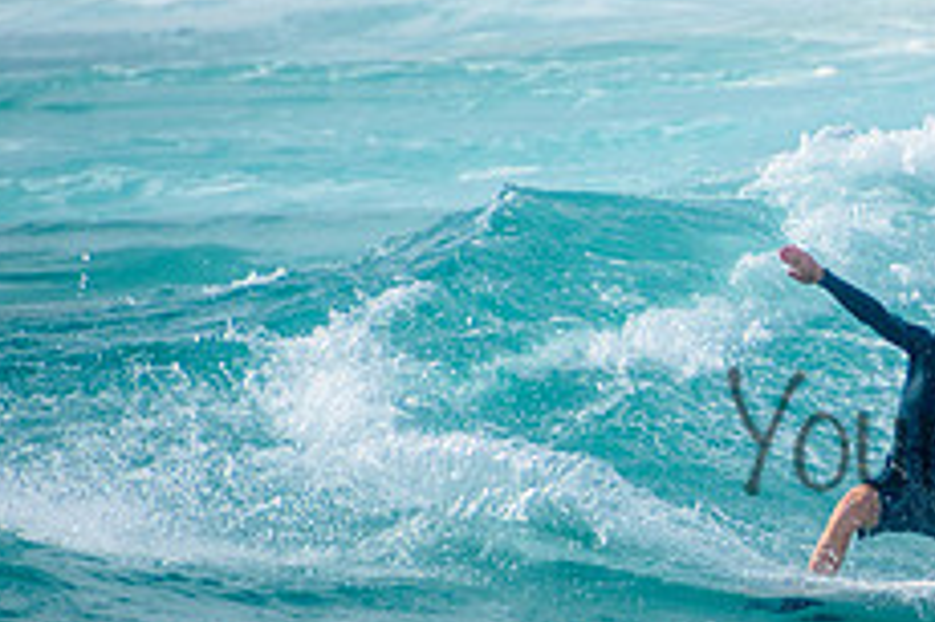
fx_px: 39344
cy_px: 396
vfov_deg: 0.9
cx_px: 1146
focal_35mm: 1516
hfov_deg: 1.4
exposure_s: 1/2000
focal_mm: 400
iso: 280
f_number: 5.6
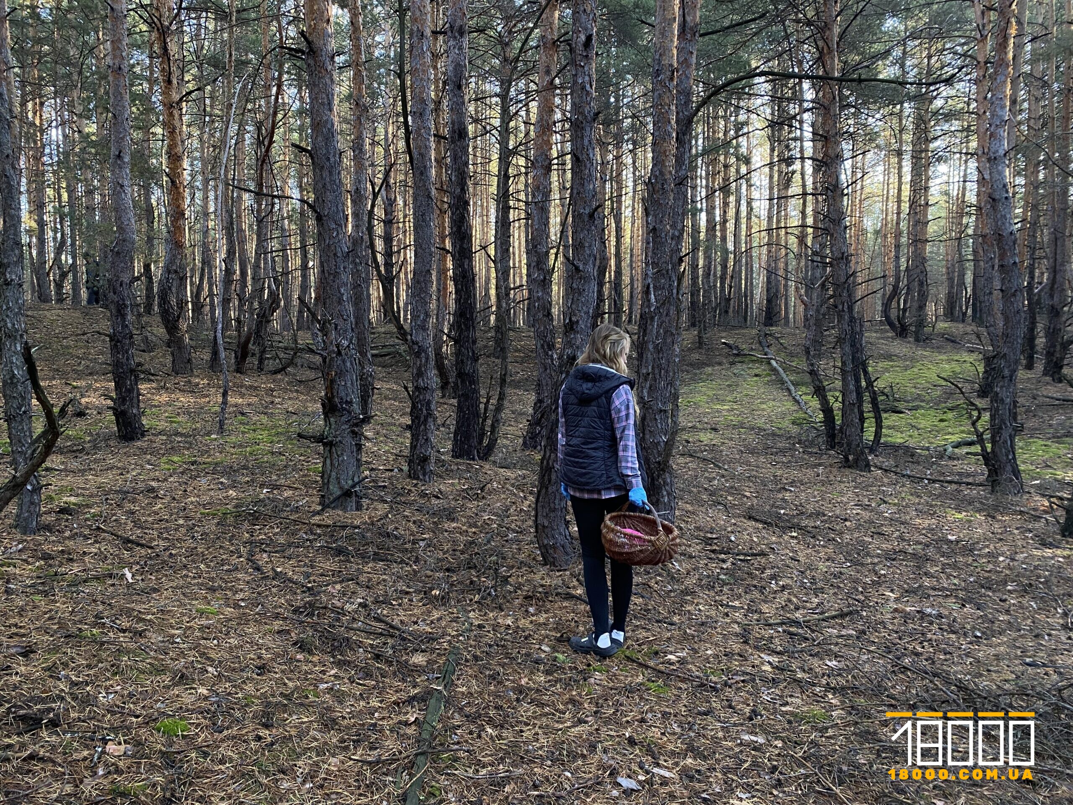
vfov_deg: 53.1
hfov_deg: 67.3
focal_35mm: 26
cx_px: 536
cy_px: 402
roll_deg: +0.6
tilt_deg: -1.9
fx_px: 806
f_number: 1.8
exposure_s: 1/86
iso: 125
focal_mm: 4.25
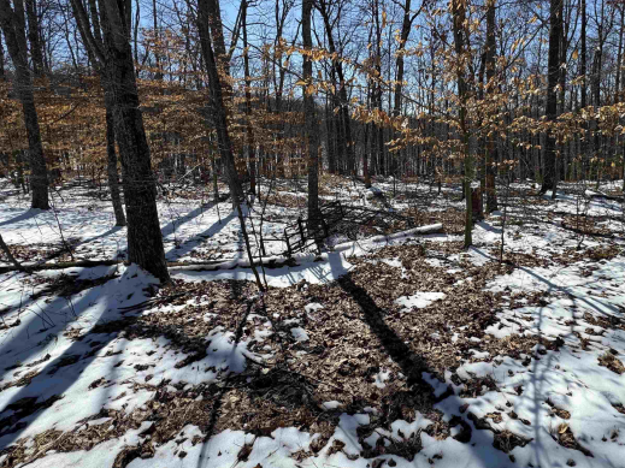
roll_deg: +1.7
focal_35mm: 18
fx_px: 325
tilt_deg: -8.6
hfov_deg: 86.9
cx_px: 368
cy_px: 174
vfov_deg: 70.4
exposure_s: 1/1637
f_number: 2.2
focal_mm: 2.22
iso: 50
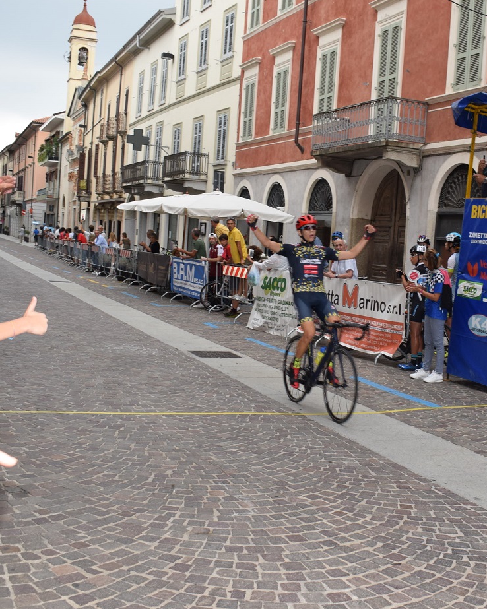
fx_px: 847
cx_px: 335
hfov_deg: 31.8
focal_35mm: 47
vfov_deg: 39.5
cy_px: 306
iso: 500
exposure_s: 1/125
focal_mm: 22
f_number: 5.6
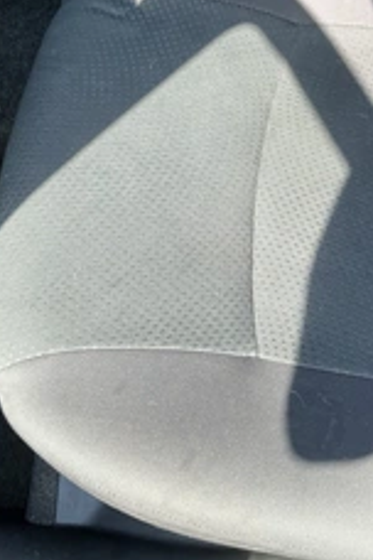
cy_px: 241
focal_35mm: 51
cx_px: 238
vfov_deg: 38.8
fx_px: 793
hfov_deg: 26.4
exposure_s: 1/122
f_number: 1.8
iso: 25
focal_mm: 3
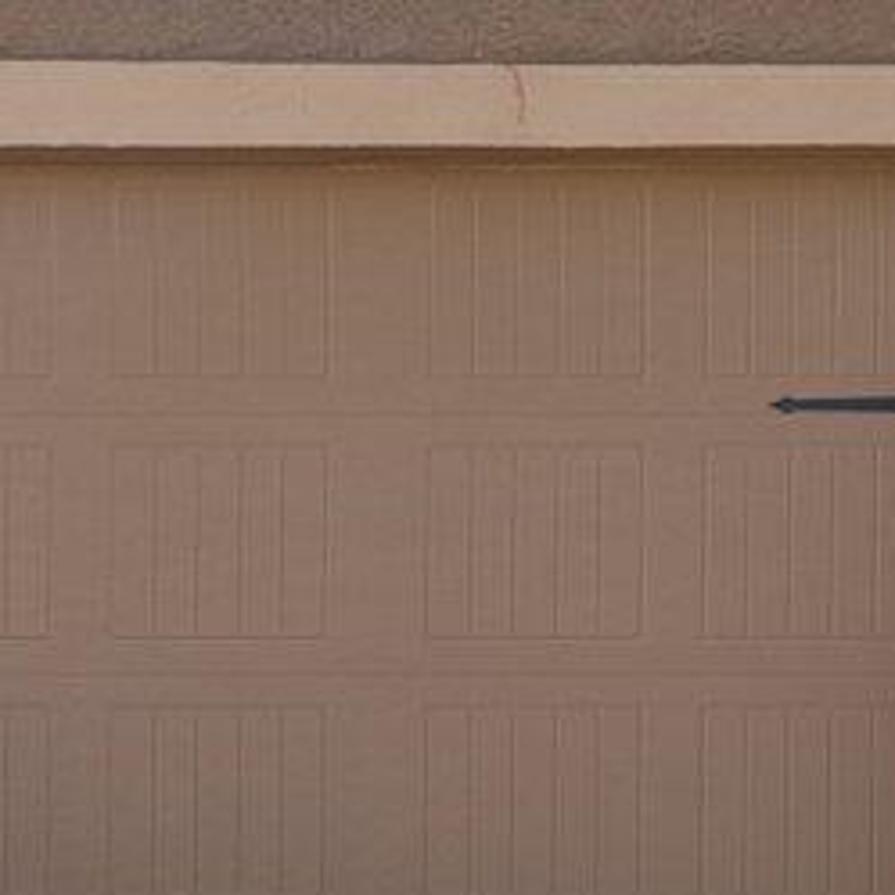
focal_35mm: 224
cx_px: -1294
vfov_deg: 7.8
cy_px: 501
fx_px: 6552
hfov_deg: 7.3
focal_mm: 32
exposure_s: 1/100
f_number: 9
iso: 250
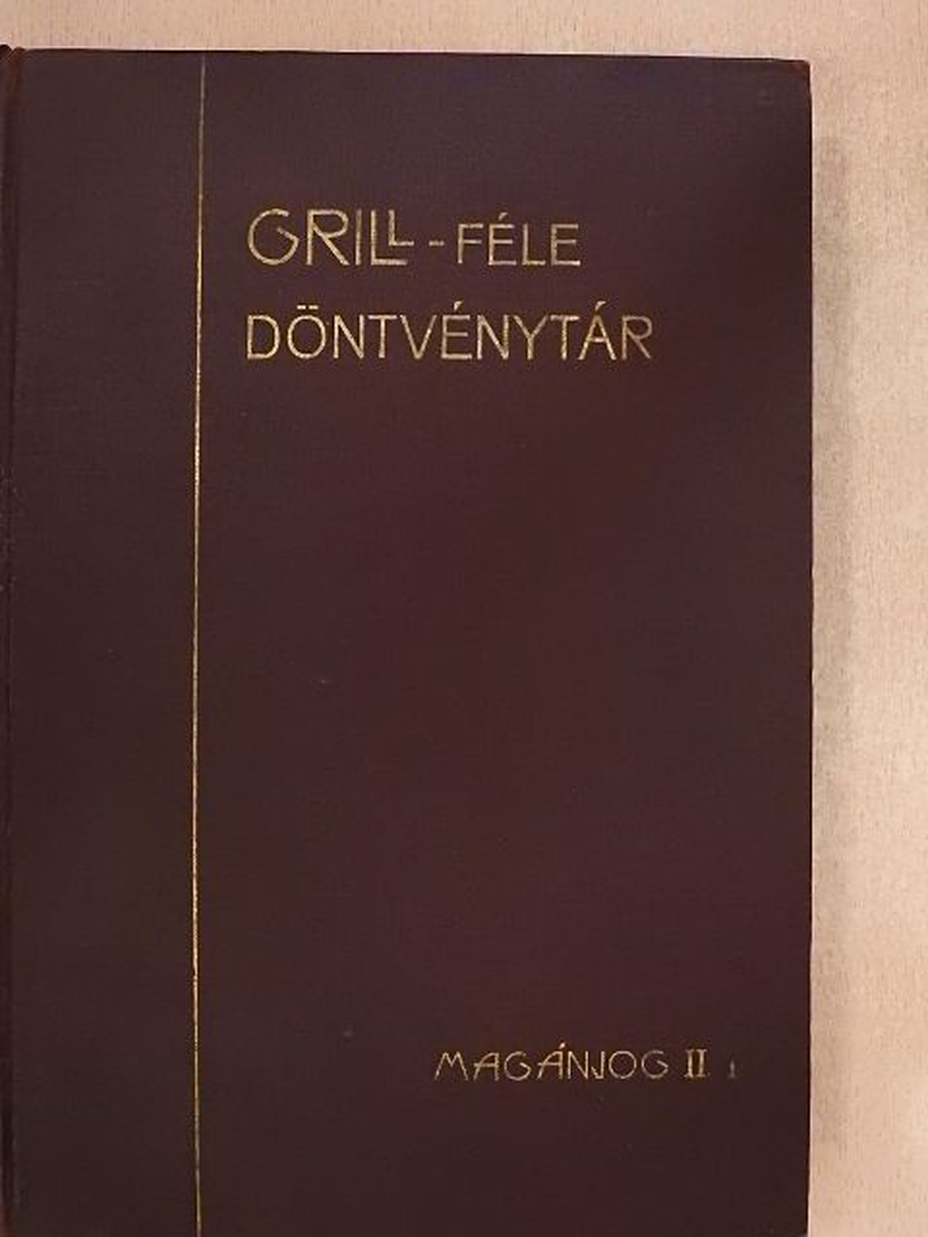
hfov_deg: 36.0
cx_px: 464
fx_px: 1430
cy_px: 618
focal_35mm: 40
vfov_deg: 46.8
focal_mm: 7.2
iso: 1600
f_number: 3.8
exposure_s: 1/80
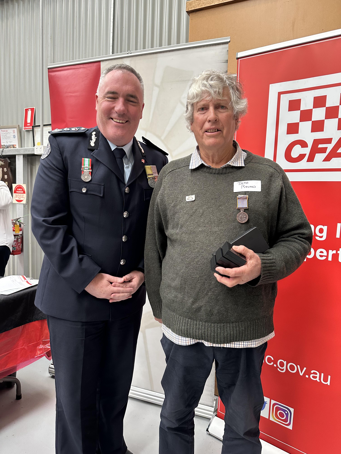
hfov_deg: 56.8
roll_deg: -4.6
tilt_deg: -6.4
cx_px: 170
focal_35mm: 24
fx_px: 315
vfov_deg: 71.6
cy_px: 227
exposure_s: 1/100
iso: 200
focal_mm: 6.86
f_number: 1.78
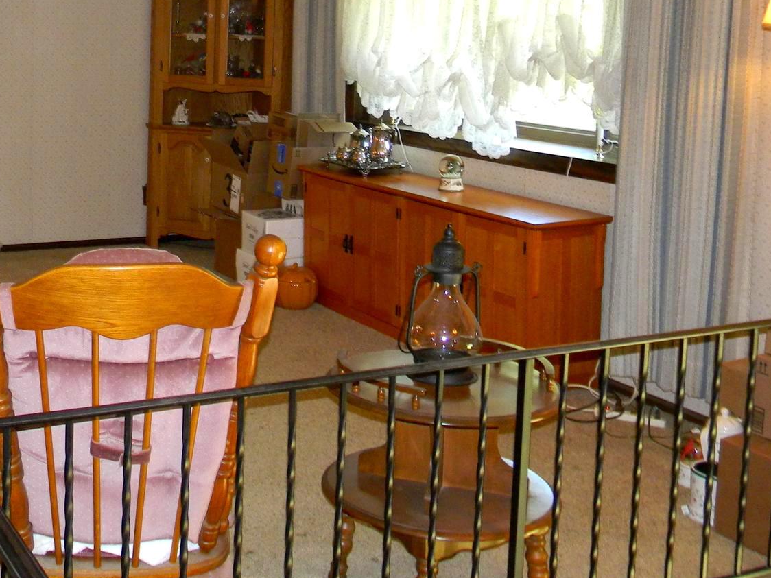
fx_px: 1136
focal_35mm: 51
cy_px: 114
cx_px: 165
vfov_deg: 28.0
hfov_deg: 36.3
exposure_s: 1/26
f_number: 3.5
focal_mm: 5
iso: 279
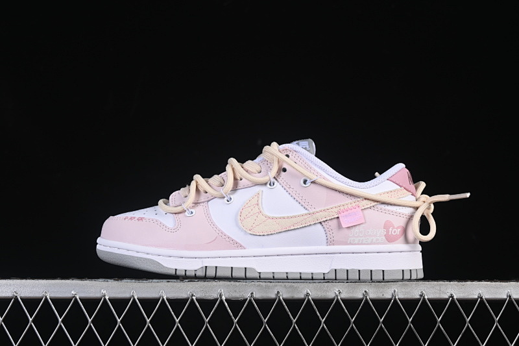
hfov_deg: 27.0
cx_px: 260
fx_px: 1081
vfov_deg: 18.2
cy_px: 173
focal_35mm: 75
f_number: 8
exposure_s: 1/80
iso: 160
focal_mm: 50
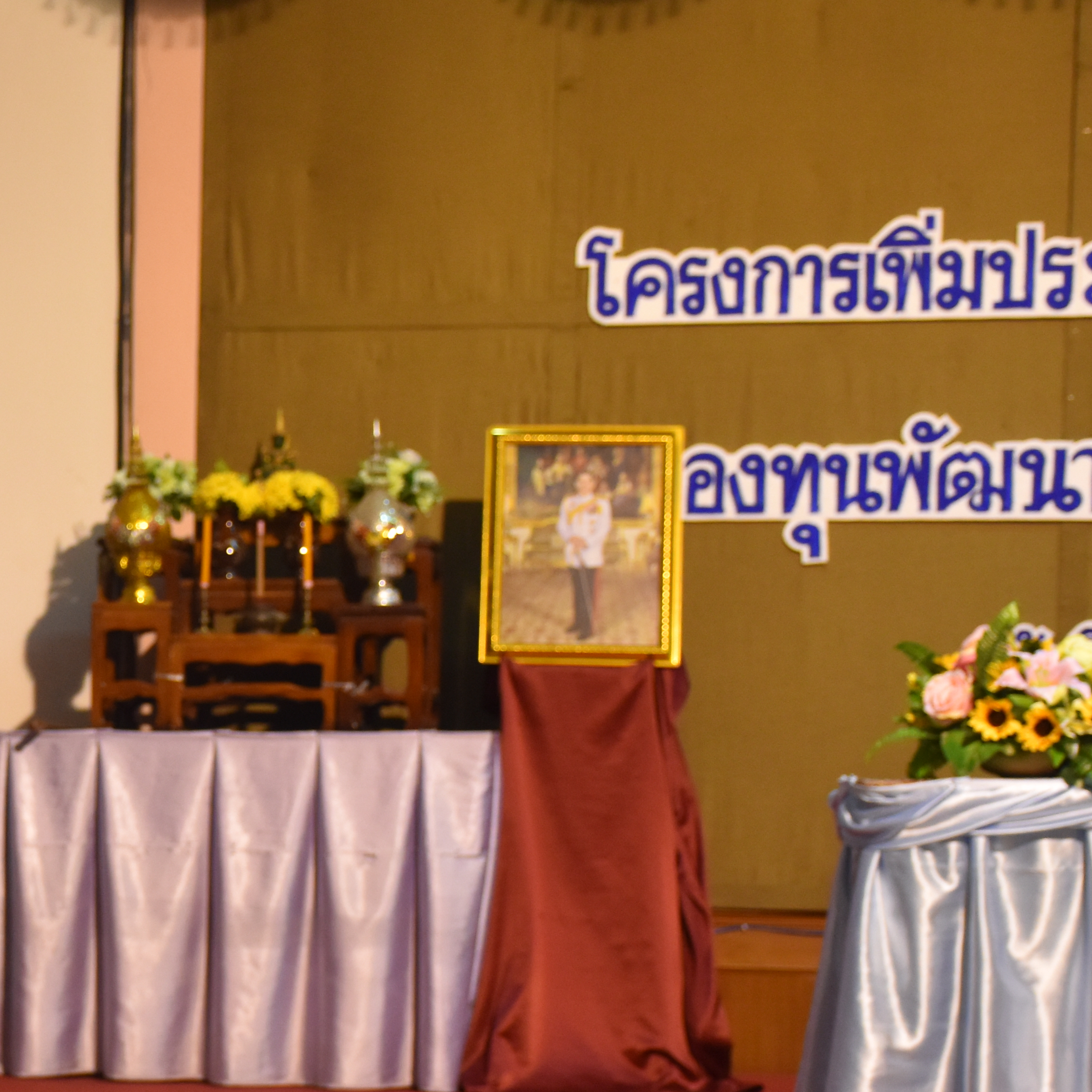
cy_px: 772
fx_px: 3819
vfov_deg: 16.2
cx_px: -129
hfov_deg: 15.8
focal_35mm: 107
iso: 1000
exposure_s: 1/60
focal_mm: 32
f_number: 4
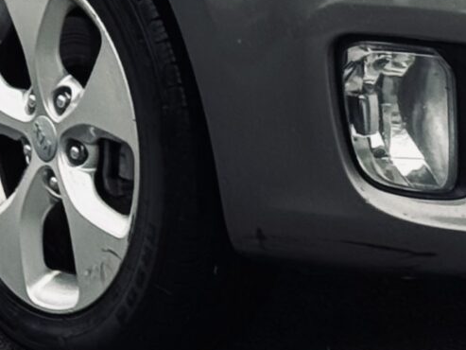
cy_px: -347
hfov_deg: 7.9
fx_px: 3353
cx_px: 197
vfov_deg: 5.8
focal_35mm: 249
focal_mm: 6.76
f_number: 1.78
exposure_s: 1/625
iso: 64
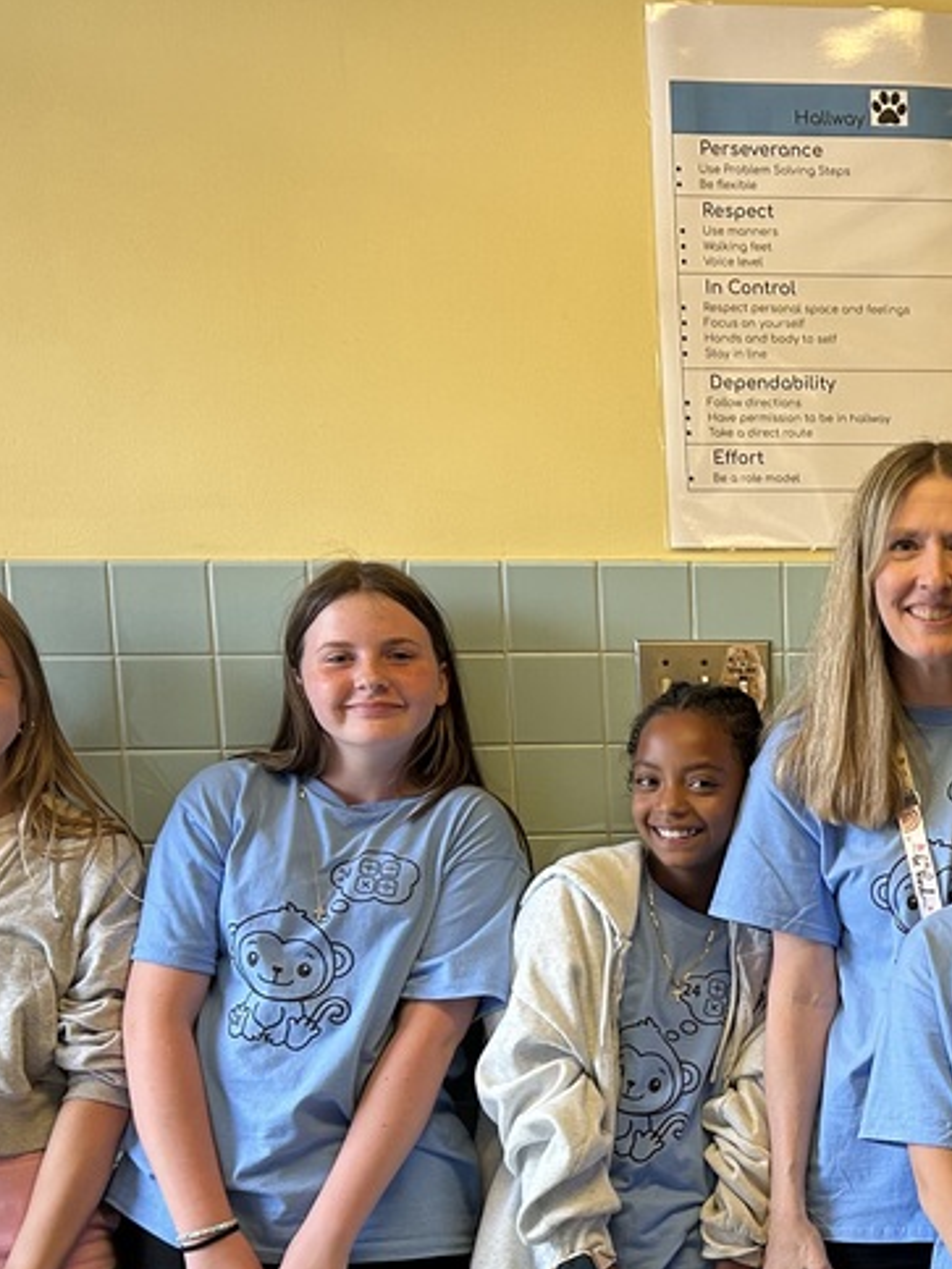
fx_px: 2017
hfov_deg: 24.9
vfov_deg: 34.0
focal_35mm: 55
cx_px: 1018
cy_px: 991
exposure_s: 1/60
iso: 160
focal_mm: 5.7
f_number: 1.5
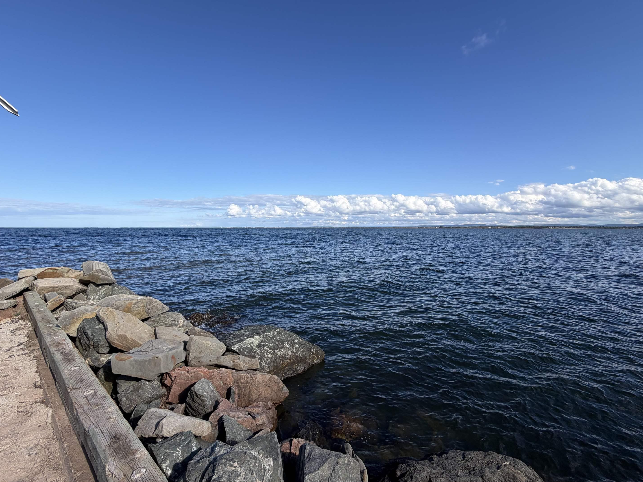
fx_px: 279
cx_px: 324
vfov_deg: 81.7
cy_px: 230
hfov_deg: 98.2
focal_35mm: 15
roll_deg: +0.4
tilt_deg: +0.6
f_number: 2.2
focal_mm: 2.22
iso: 20
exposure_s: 1/841
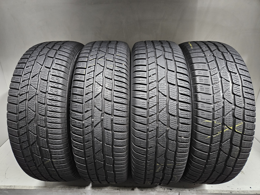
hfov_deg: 73.9
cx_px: 130
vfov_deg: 58.9
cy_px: 98
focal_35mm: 23
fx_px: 173
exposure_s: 1/25
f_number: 1.8
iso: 640
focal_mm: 5.4
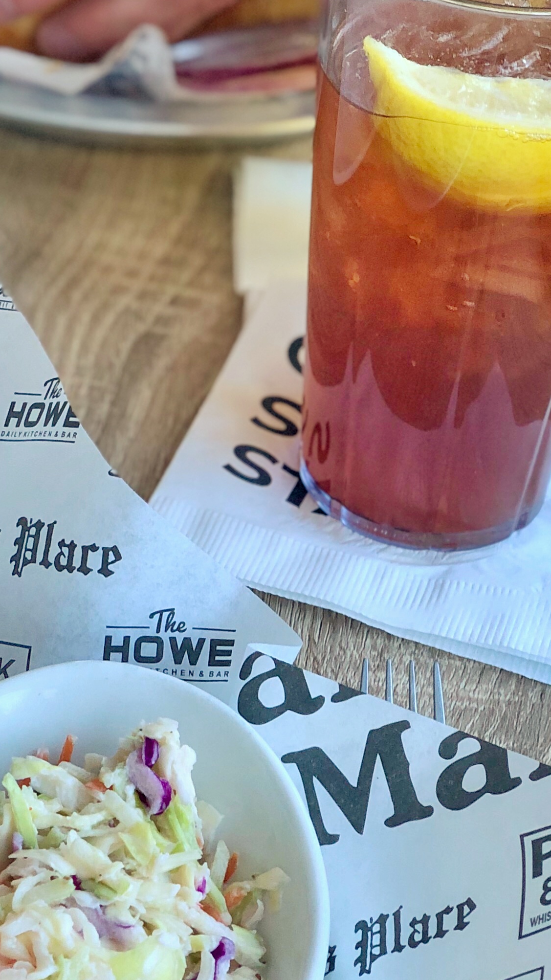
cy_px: 429
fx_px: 2962
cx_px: -144
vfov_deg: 18.8
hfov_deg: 10.4
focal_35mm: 114
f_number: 2.4
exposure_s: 1/60
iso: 25
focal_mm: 6
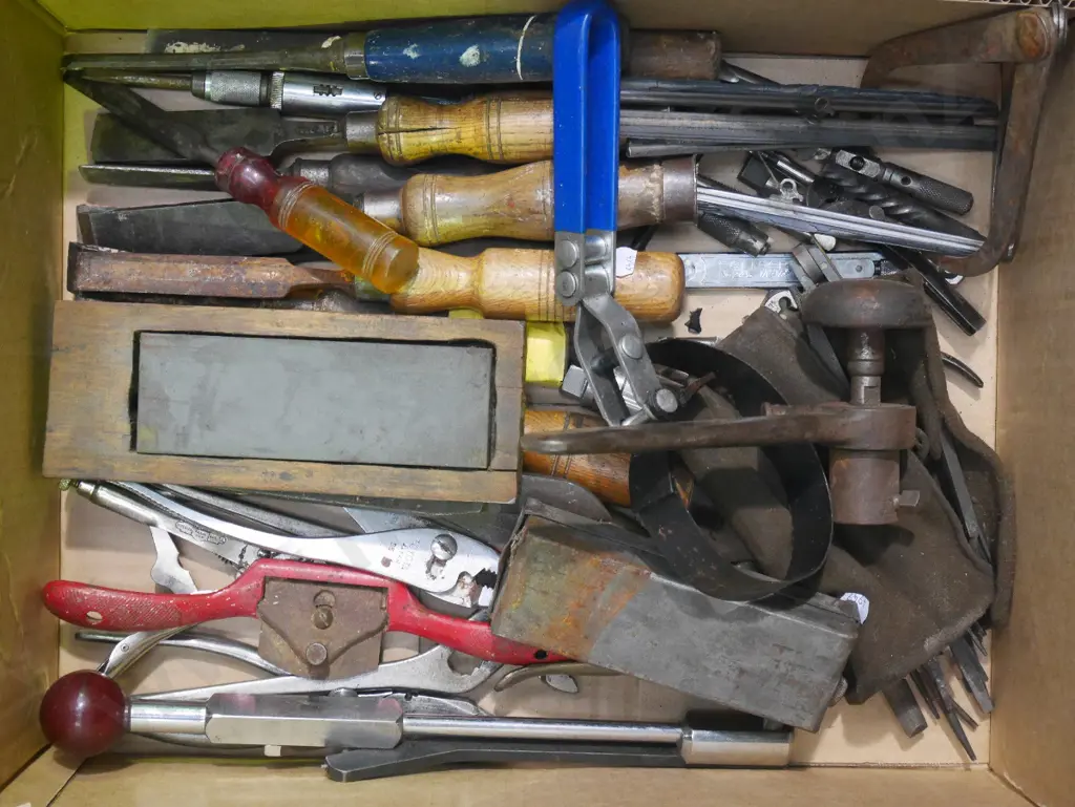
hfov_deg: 30.3
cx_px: 538
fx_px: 1988
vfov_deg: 22.9
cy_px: 404
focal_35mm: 64
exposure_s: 1/30
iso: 3200
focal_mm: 32
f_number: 5.6
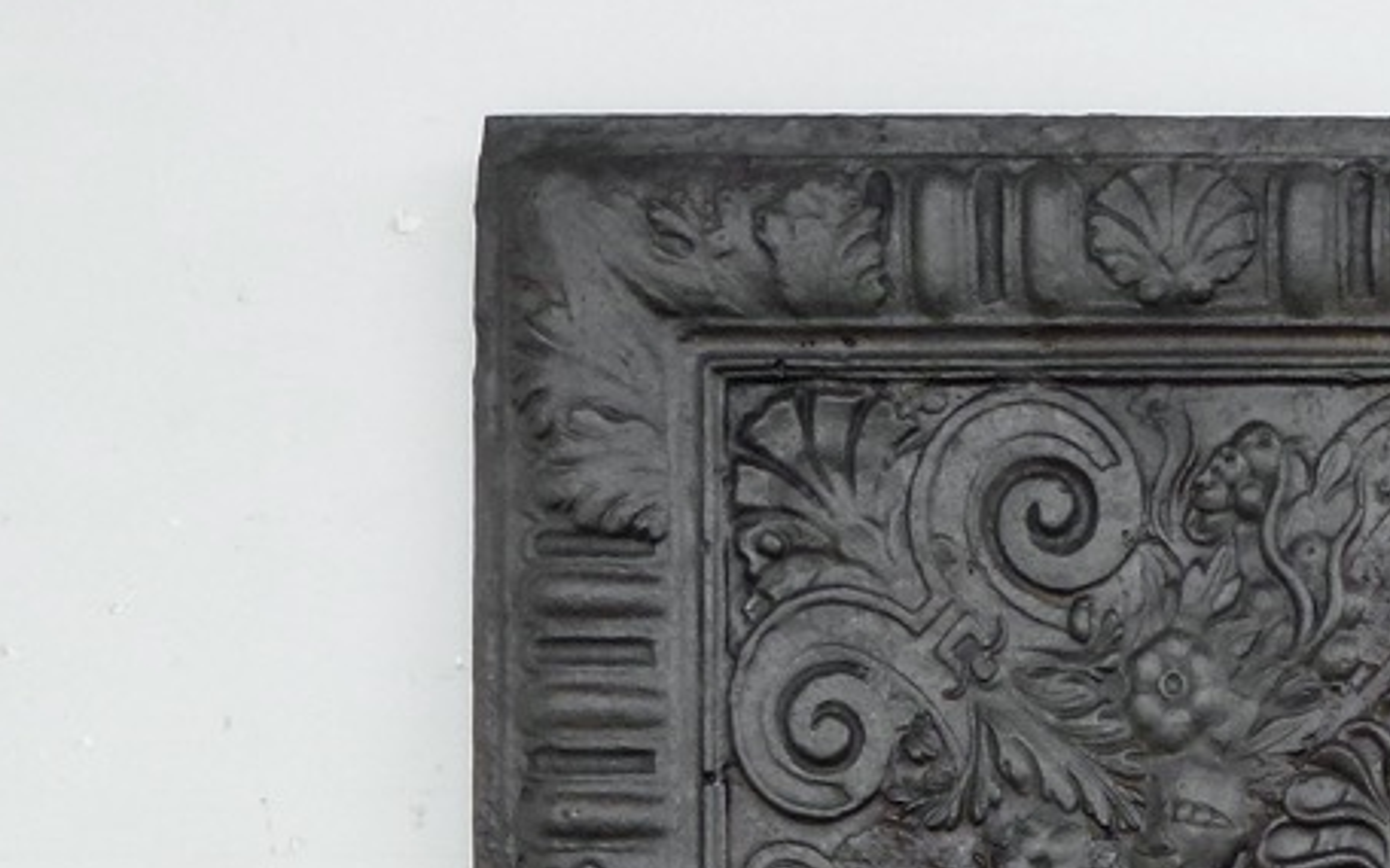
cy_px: 1331
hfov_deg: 21.1
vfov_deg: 13.3
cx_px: 1649
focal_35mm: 92
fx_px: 3485
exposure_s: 1/60
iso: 200
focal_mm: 5.9
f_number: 3.6
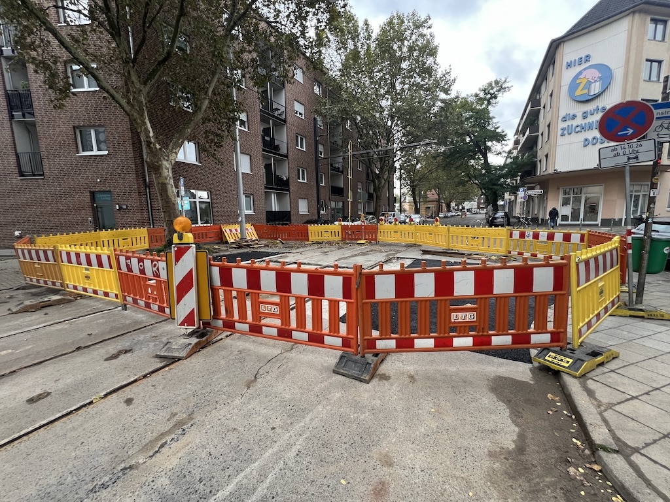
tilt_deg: -7.5
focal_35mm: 13
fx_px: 252
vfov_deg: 89.9
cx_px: 335
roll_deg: +1.1
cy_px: 251
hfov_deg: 106.2
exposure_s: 1/99
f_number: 1.8
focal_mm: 1.57
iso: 160
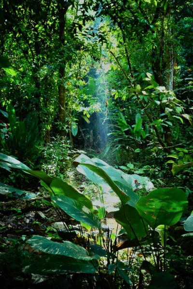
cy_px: 144
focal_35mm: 39
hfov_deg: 34.2
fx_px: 314
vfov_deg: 49.6
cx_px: 96
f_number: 3.9
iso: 500
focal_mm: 14.4
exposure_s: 1/80
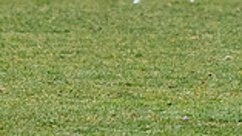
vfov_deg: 0.4
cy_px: -207
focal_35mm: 2956
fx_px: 18952
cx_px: 260
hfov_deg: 0.7
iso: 500
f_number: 4
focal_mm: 200
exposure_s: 1/800
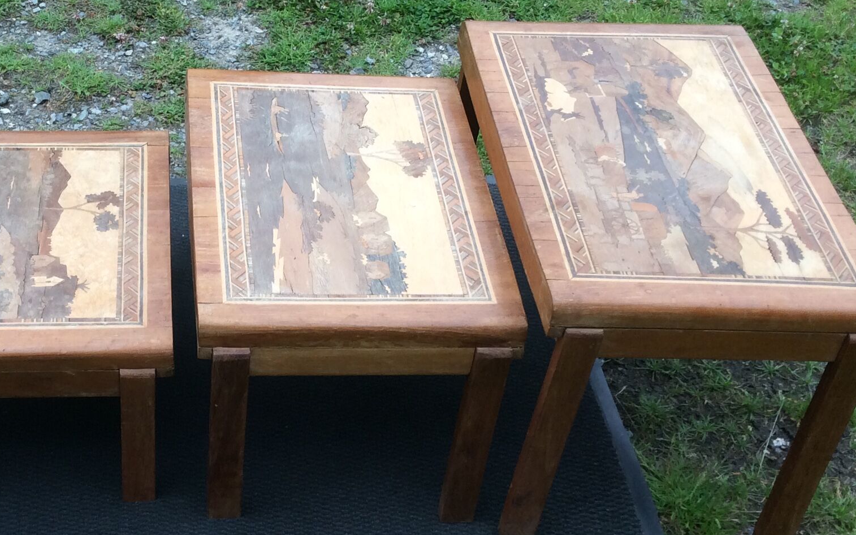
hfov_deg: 34.7
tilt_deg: -45.2
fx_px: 1353
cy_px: 300
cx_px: 263
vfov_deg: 22.3
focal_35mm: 58
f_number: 2.4
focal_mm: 3.3
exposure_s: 1/100
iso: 40
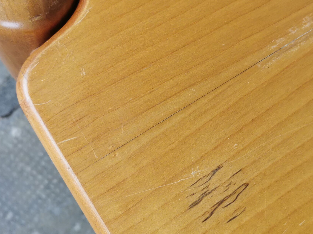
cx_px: 193
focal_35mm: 60
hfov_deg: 32.1
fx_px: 542
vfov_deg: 24.4
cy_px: 108
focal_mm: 5.56
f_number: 1.6
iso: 100
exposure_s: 1/100
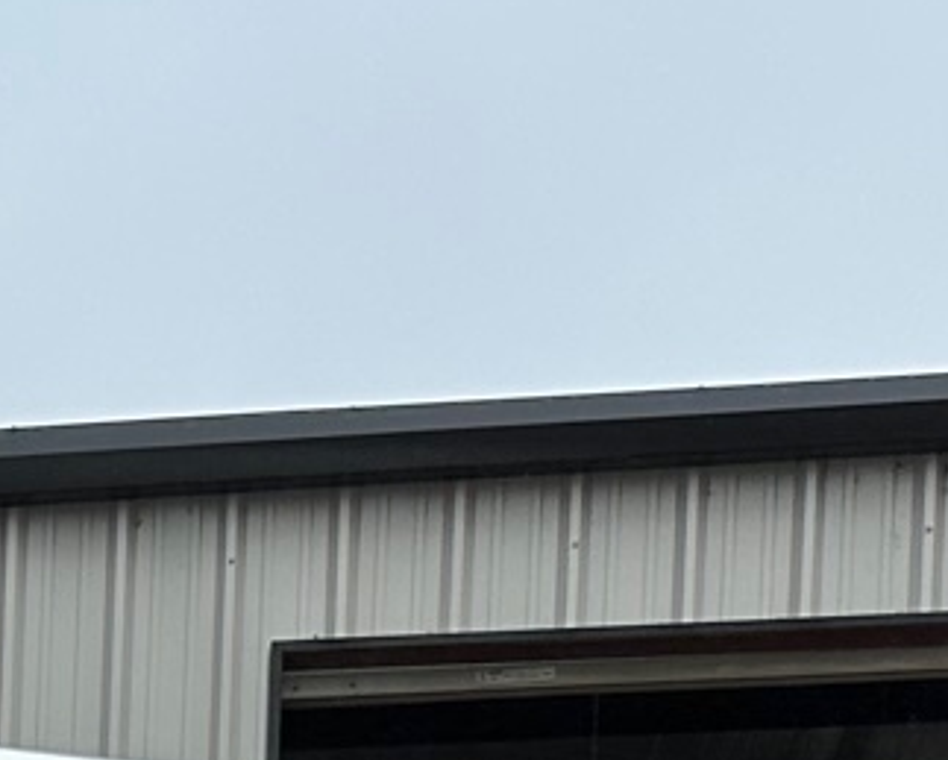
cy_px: 1943
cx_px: -880
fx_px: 4100
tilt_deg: -3.7
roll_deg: -1.1
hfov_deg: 11.9
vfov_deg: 9.3
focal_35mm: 146
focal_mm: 6.86
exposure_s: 1/3472
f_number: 1.78
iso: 80
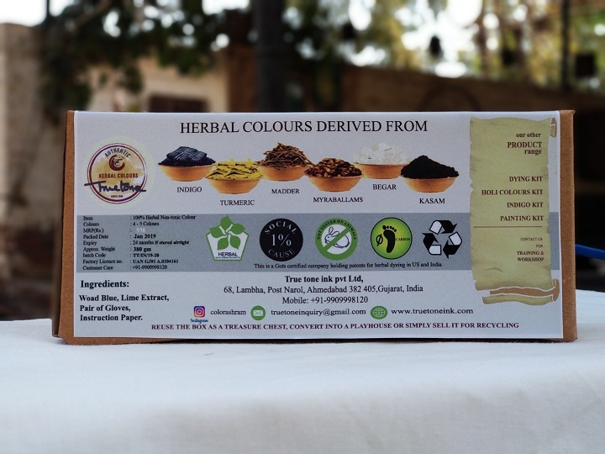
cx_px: 302
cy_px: 227
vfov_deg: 28.0
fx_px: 909
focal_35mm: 52
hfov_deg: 36.8
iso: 100
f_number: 2.6
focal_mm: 5.99
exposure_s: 1/246
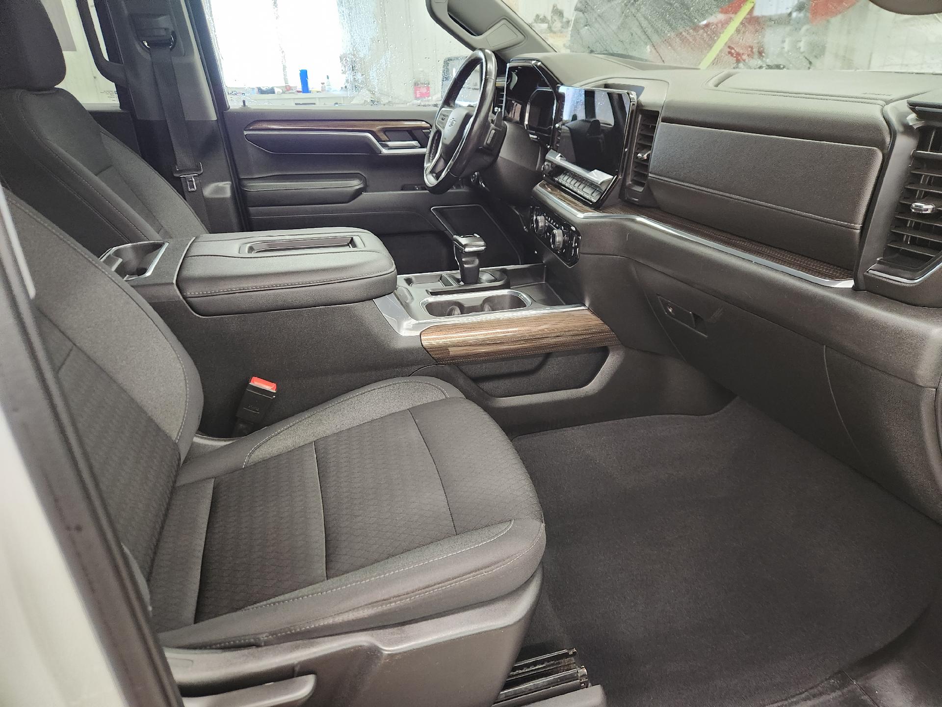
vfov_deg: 58.9
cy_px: 354
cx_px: 471
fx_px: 626
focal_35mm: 23
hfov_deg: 73.9
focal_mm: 5.4
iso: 640
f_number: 1.8
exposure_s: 1/60
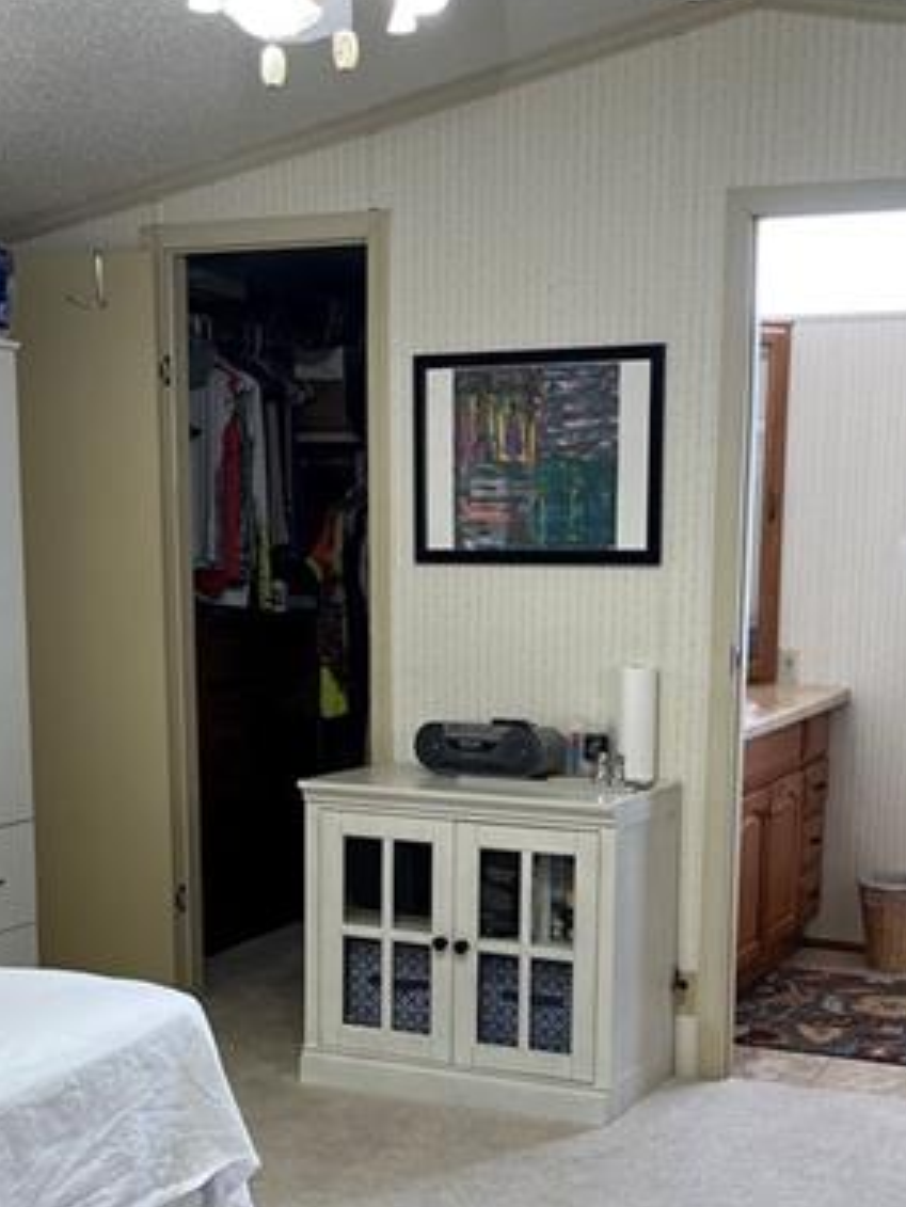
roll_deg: +0.2
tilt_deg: -11.8
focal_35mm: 53
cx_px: 496
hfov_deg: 27.5
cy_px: 852
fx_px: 1849
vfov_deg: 35.6
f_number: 1.6
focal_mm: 5.1
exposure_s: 1/120
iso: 125
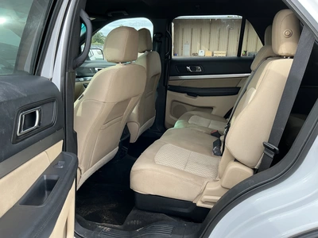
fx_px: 257
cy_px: 119
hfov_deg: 63.4
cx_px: 159
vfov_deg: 49.7
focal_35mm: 28
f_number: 1.8
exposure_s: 1/172
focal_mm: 3
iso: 25
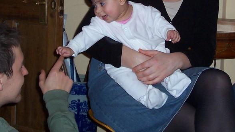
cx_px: 131
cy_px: 6
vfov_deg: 11.1
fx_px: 673
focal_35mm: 108
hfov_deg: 19.8
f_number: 3.4
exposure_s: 1/60
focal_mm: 8.6
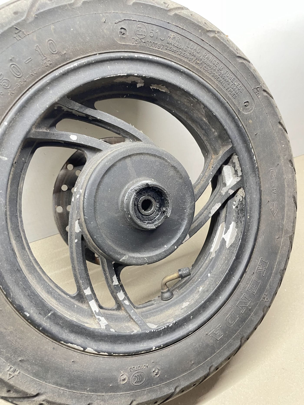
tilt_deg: -44.8
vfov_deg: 67.3
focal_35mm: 26
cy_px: 202
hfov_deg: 53.1
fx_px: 304
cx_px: 152
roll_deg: -9.0
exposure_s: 1/50
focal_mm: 4.2
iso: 160
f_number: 1.6
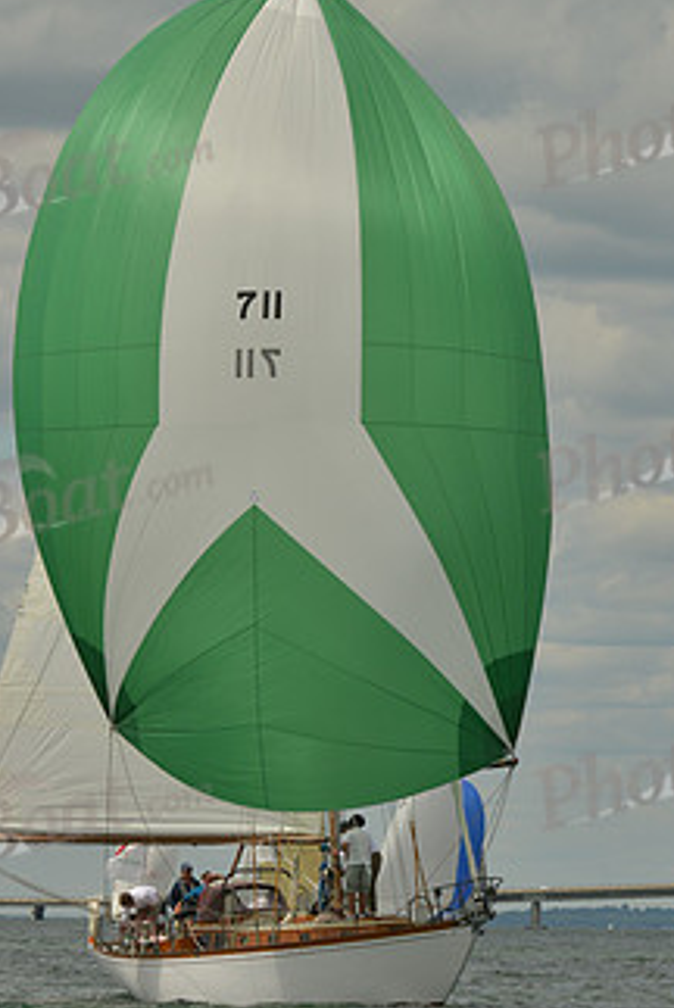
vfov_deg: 5.7
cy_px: 315
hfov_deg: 3.8
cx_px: 376
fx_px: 10060
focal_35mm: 359
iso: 200
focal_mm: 200
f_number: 9
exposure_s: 1/800
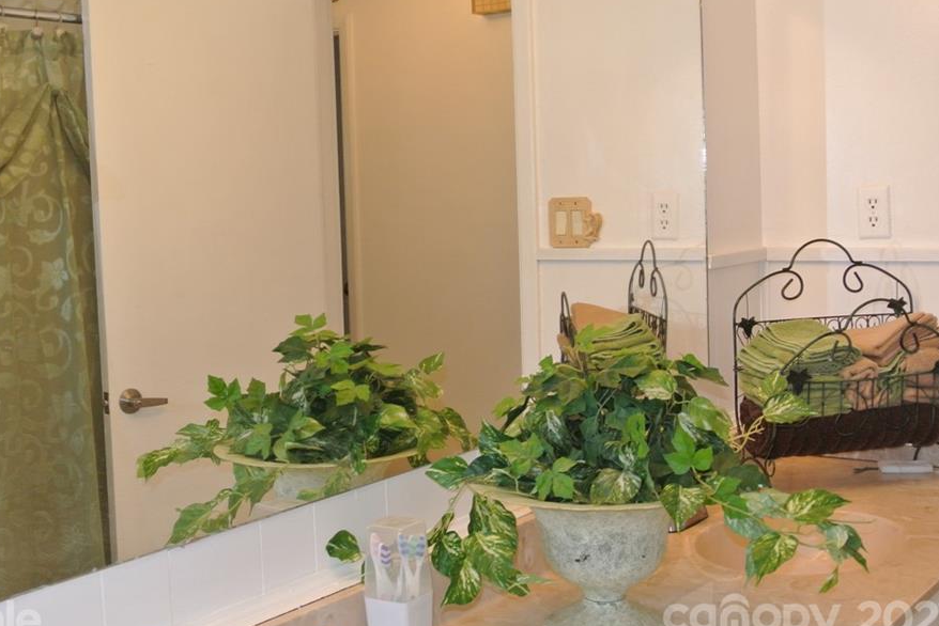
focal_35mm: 49
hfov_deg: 40.3
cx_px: 416
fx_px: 1278
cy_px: 302
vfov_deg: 27.5
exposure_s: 1/60
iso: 500
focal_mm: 15.7
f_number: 4.2
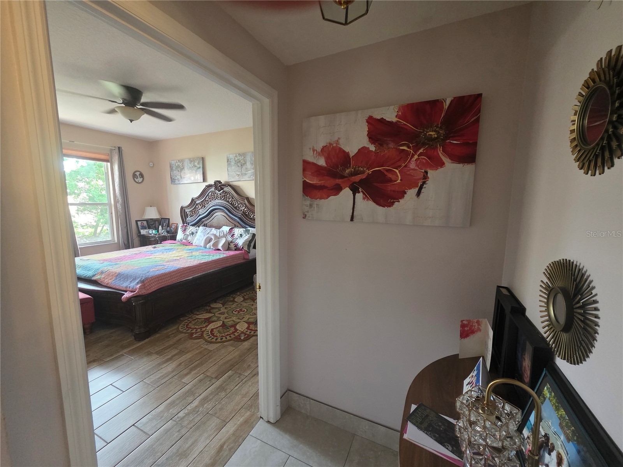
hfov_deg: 106.2
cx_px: 312
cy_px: 234
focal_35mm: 13
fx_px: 234
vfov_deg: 89.9
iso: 500
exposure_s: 1/60
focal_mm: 2.2
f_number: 1.9
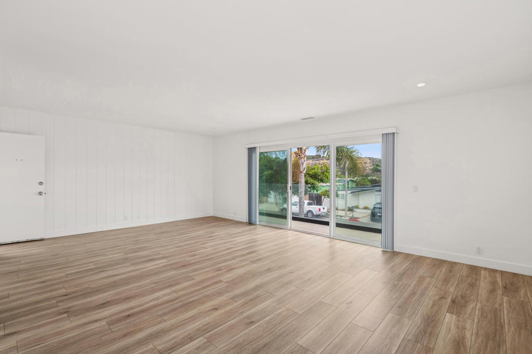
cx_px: 266
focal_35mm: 16
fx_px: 236
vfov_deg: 73.7
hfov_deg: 96.8
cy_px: 177
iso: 80
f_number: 9
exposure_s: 1/30
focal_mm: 16
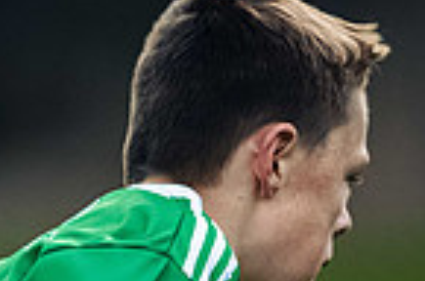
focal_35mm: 1605
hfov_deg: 1.3
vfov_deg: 0.9
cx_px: 106
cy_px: 458
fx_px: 18906
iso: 3200
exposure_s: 1/800
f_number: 2.8
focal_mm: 400
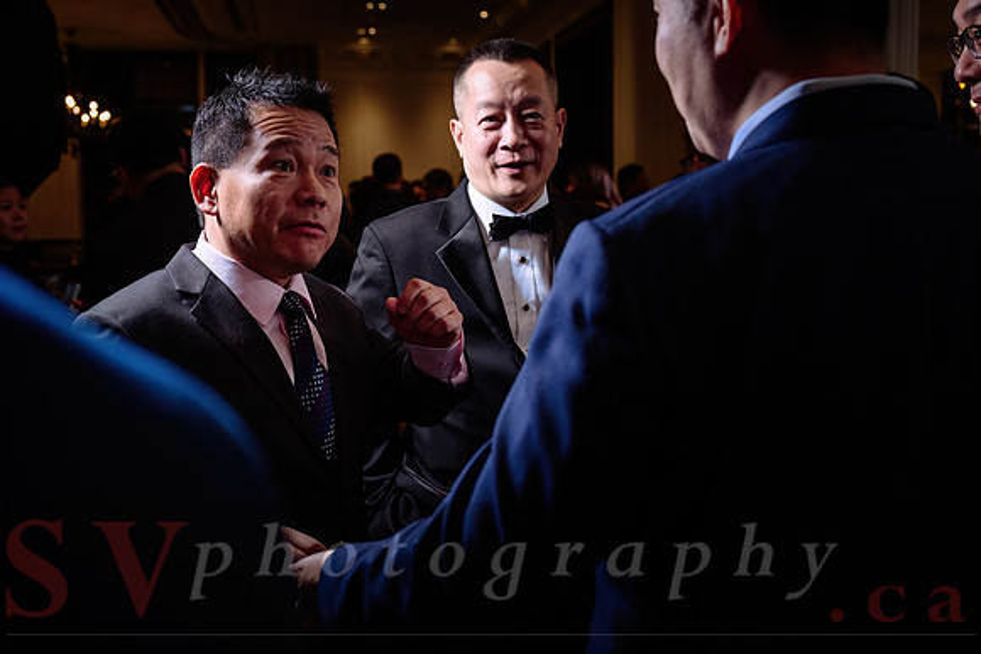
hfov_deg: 41.9
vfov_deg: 28.7
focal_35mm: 47
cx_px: 490
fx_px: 1281
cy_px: 327
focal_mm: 47
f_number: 5
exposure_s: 1/125
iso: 500
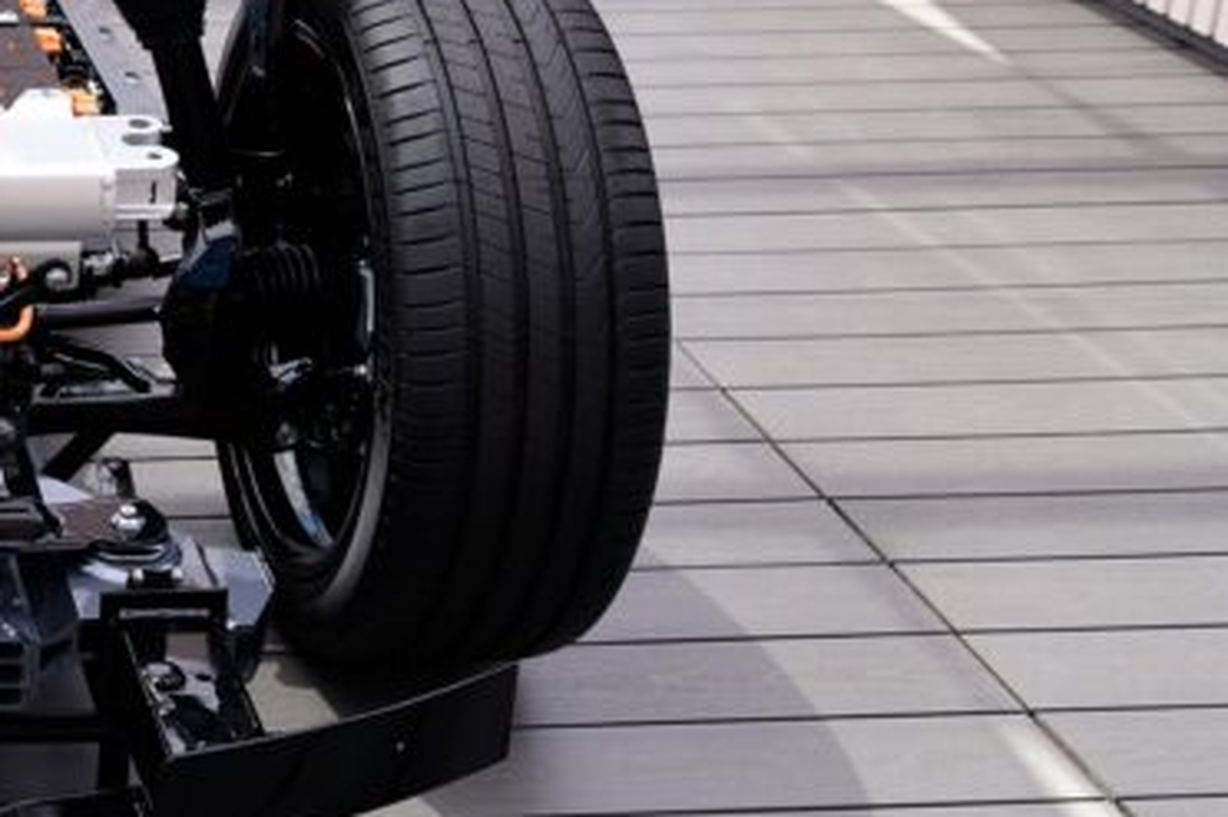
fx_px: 2250
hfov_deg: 26.1
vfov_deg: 20.1
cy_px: 53
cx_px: -357
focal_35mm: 66
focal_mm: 24
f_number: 5.6
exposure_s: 1/1600
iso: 800
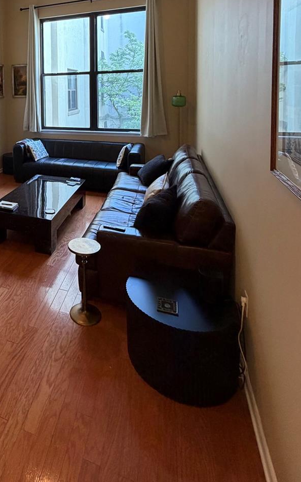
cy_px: 109
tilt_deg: -3.4
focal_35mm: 24
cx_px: 29
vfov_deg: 68.8
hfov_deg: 46.1
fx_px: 315
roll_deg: +0.4
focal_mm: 2.22
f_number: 2.2
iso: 250
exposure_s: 1/60
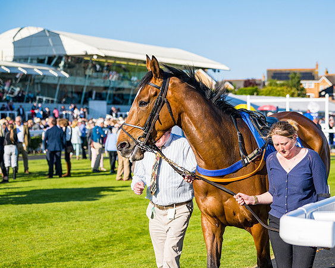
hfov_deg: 21.0
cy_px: 147
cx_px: 208
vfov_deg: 16.9
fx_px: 900
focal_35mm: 91
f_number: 4
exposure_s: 1/2000
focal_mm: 72
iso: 200
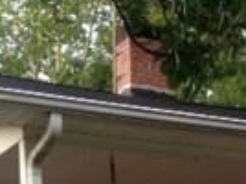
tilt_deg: +4.5
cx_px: 151
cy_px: 340
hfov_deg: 12.5
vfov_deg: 8.9
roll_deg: +3.0
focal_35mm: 158
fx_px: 1121
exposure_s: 1/120
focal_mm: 4.12
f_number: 2.4
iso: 64
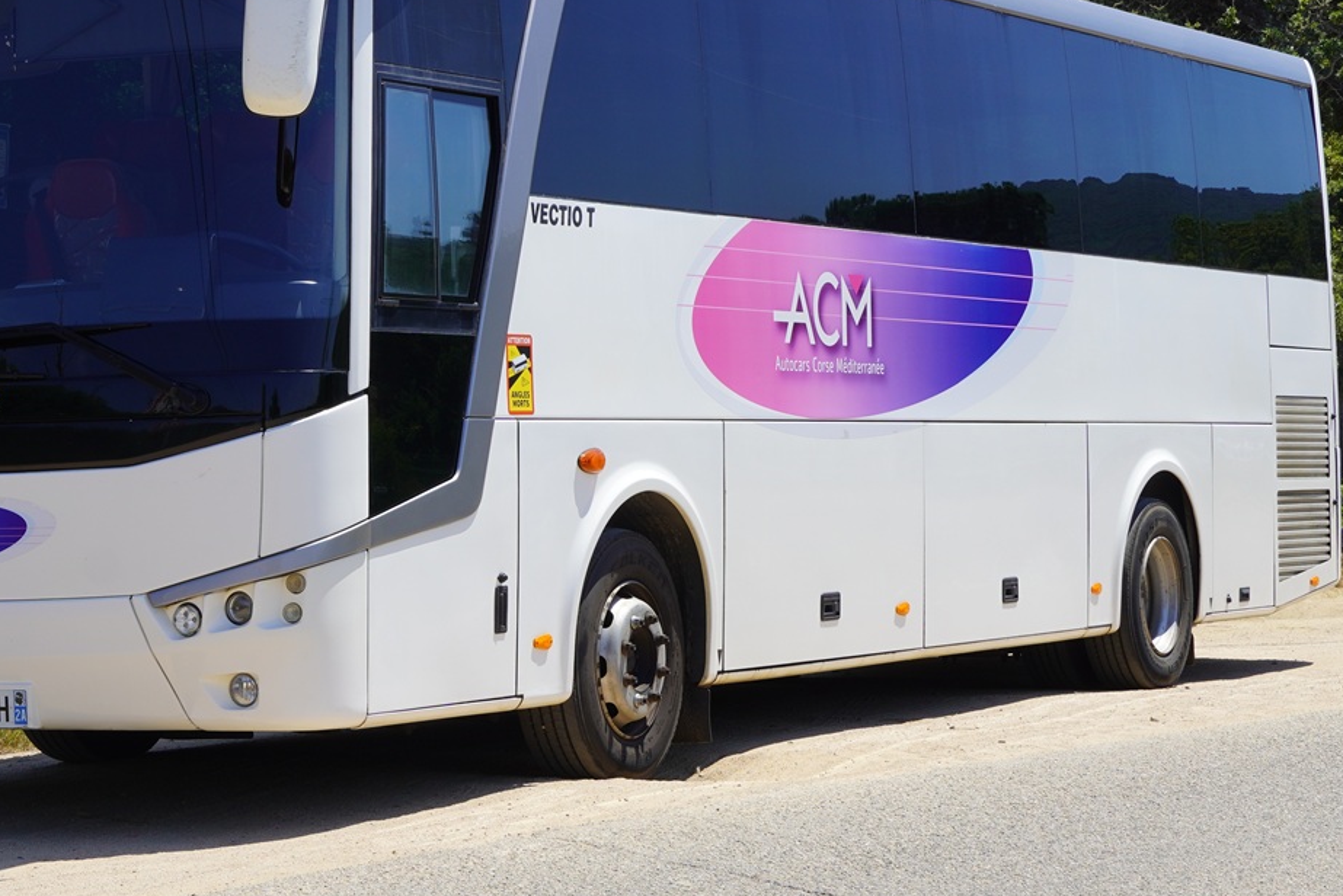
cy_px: 273
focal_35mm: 100
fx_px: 3732
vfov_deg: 13.7
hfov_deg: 20.3
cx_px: 431
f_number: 10
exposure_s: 1/160
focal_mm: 42
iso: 100
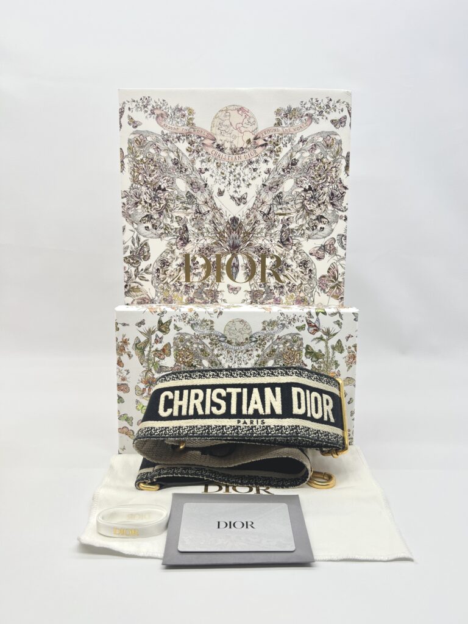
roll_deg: -0.5
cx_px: 234
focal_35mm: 26
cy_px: 312
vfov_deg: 67.3
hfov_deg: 53.1
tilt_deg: -10.5
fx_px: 469
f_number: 1.5
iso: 32
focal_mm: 5.7
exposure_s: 1/113
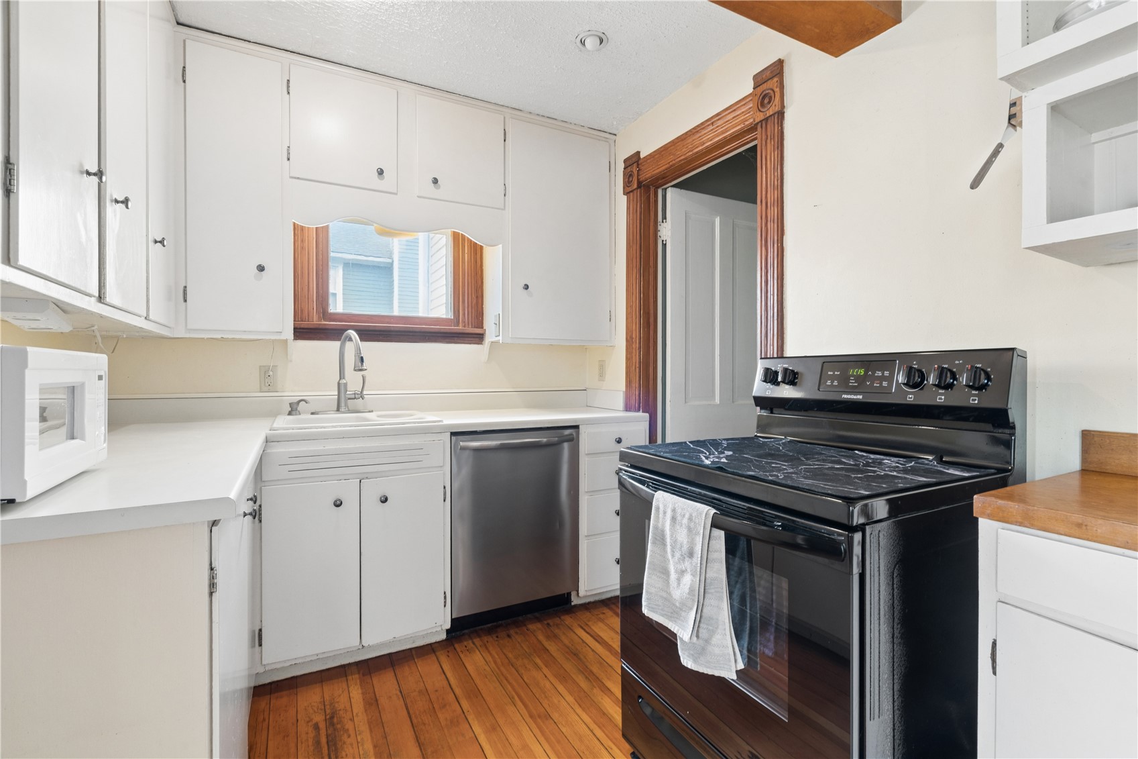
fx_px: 506
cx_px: 569
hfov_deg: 96.7
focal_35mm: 16
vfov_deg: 73.7
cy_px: 380
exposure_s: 1/1.67
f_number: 10
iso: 400
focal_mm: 16
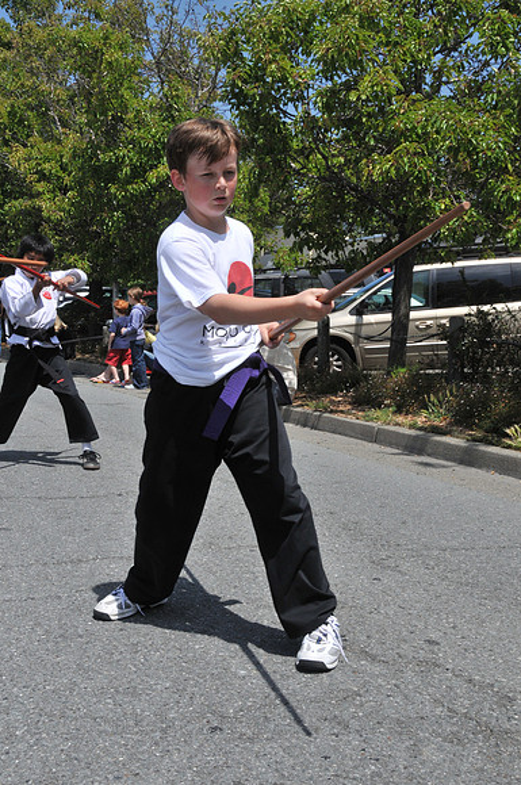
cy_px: 392
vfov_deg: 42.4
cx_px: 260
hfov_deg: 28.9
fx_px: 1012
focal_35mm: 46
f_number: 22
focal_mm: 31
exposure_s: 1/250
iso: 400
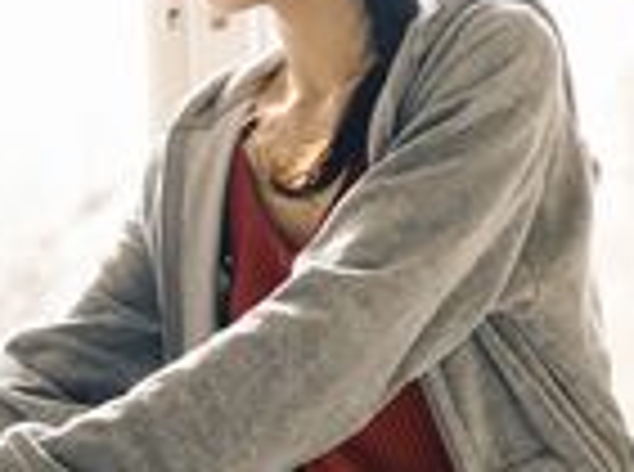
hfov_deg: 9.7
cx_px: 259
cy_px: 245
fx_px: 3745
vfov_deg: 7.2
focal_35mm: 205
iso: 200
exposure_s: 1/125
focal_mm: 55
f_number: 2.8
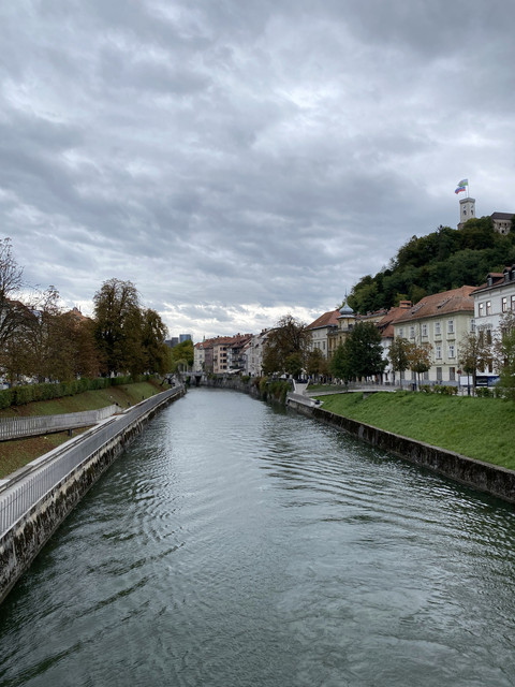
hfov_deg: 53.1
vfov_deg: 67.3
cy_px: 344
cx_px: 258
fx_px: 516
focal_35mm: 26
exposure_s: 1/1114
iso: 32
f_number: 1.8
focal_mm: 4.25
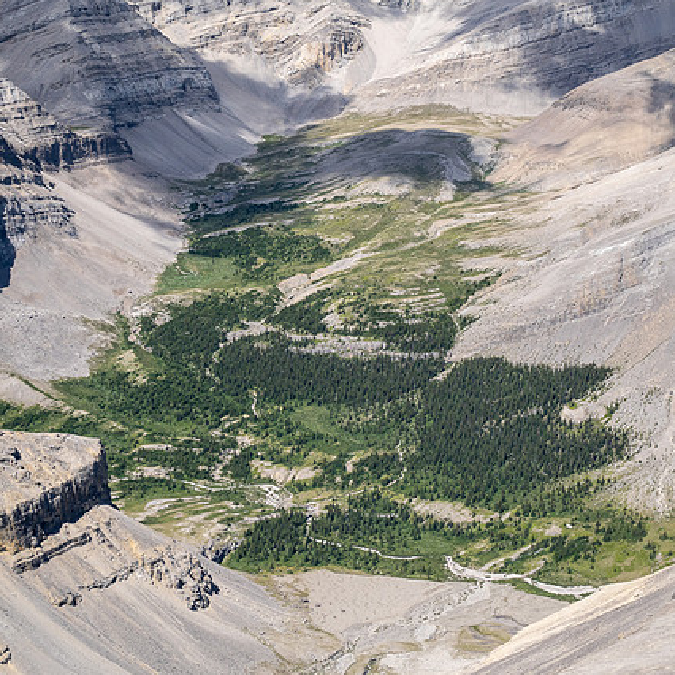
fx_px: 1699
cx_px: 342
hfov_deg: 22.5
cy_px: 337
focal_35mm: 77
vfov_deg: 22.5
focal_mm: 32
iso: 200
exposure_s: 1/160
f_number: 8
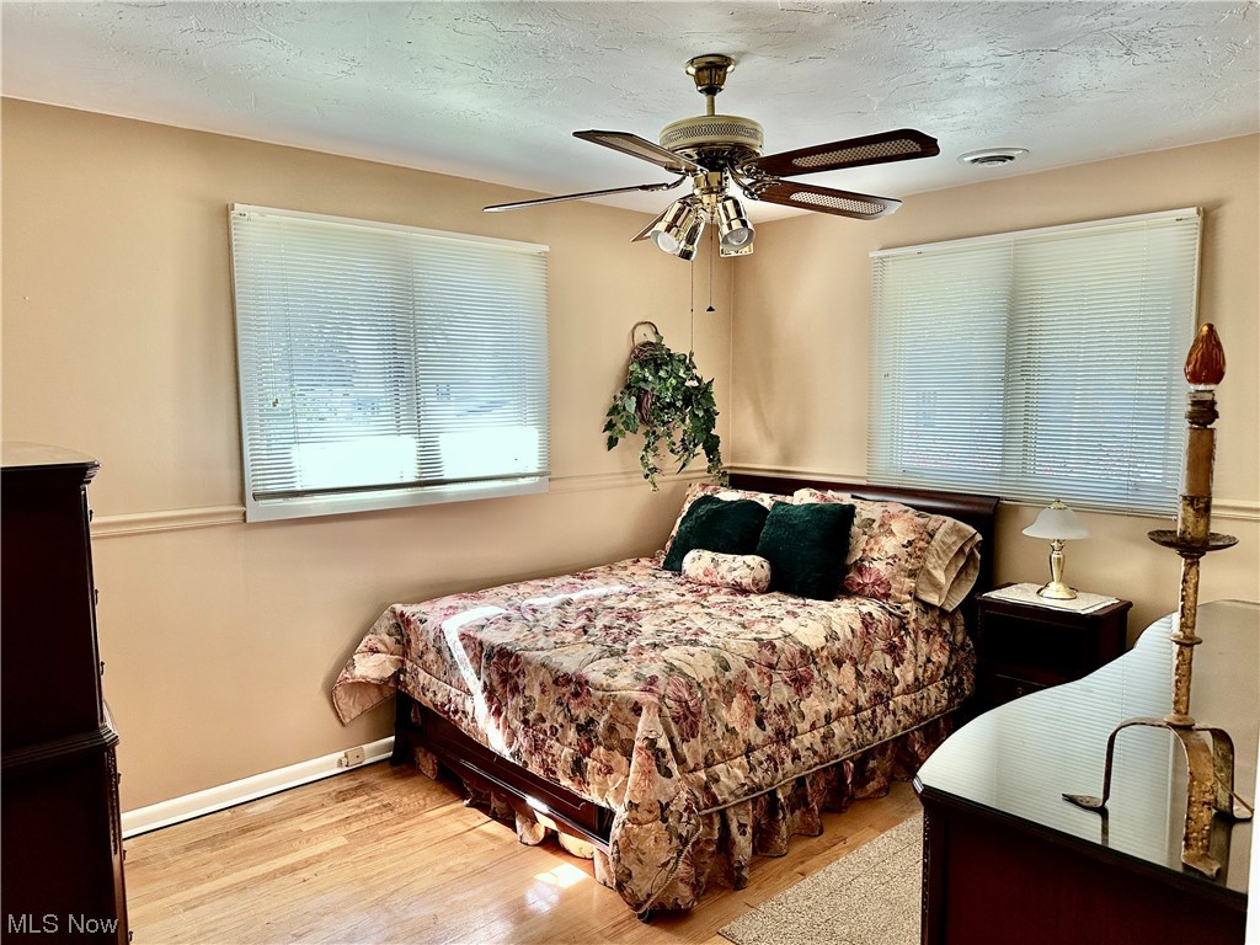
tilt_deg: -6.5
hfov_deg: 71.6
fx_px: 874
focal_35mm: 24
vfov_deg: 56.8
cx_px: 630
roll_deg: -0.2
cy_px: 472
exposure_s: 1/120
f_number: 1.78
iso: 160
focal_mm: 6.86
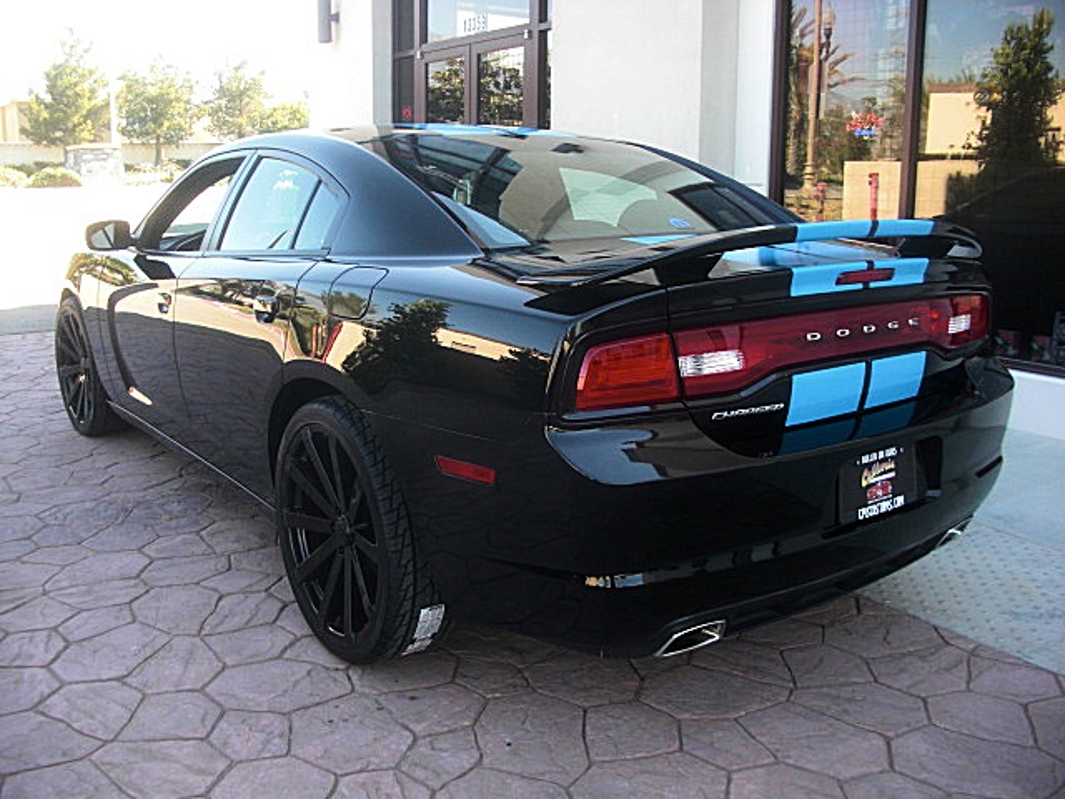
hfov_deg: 51.4
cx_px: 532
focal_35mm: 36
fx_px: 1108
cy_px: 400
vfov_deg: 39.7
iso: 100
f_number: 2.8
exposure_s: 1/125
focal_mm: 6.3
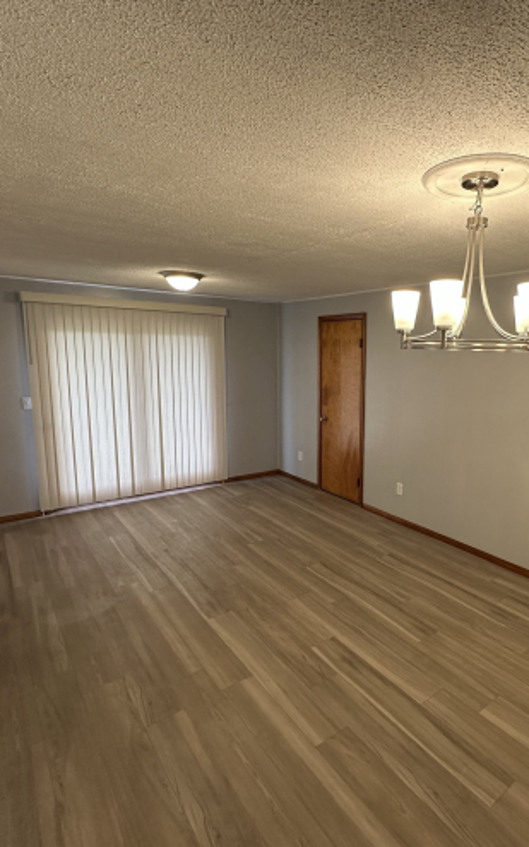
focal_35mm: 20
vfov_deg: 85.1
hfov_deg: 58.1
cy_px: 424
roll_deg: -1.0
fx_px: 462
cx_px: 357
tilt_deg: -8.6
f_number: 2.2
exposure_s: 1/120
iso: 200
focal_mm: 2.22
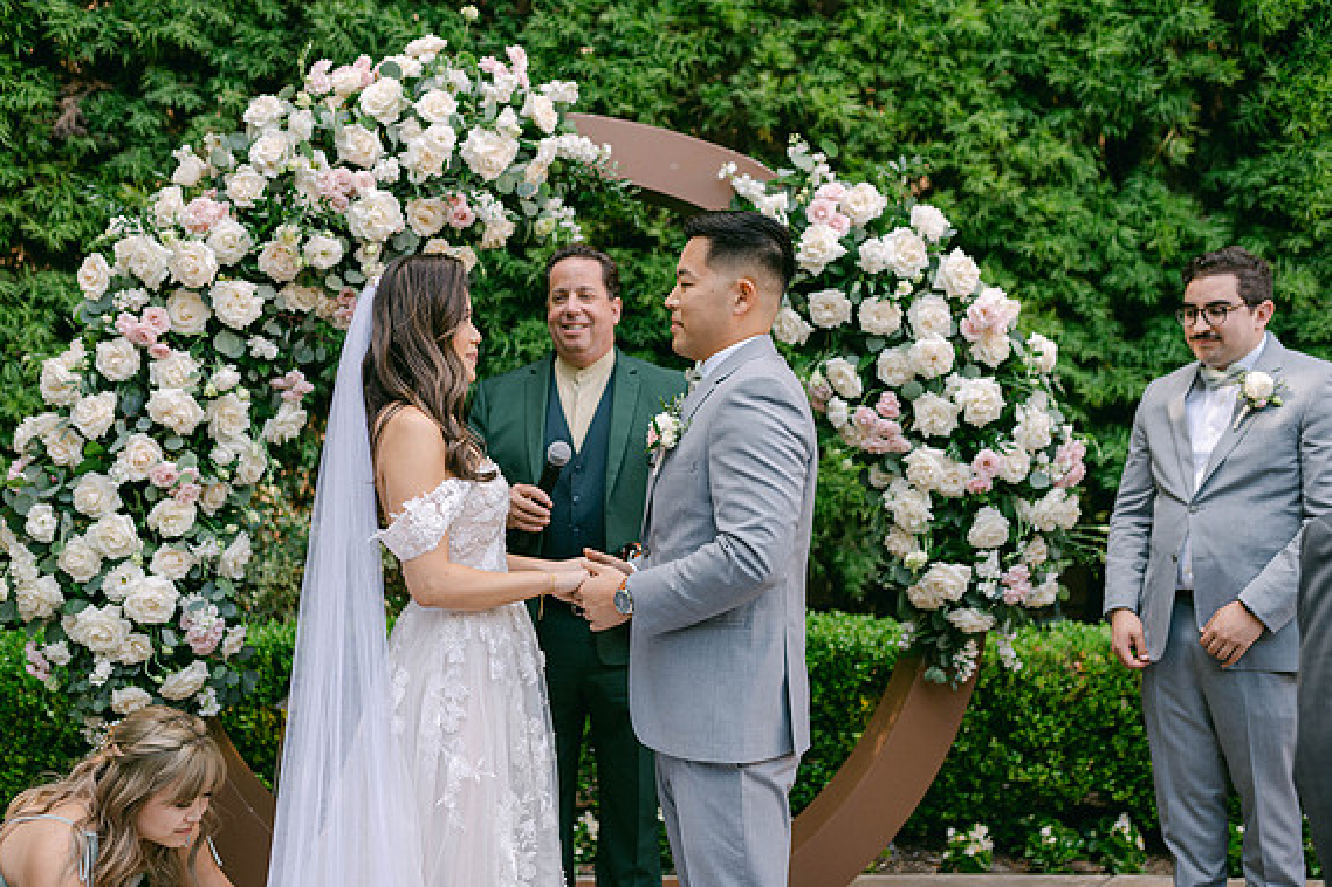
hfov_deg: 53.1
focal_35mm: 36
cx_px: 655
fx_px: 1332
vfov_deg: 36.9
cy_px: 445
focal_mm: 35
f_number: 2.2
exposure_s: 1/250
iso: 100
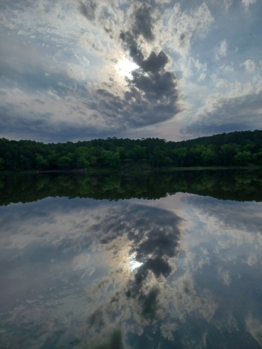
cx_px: 131
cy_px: 174
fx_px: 252
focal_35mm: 25
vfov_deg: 69.4
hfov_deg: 54.9
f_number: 1.8
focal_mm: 4.6
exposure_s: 1/1284
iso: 32
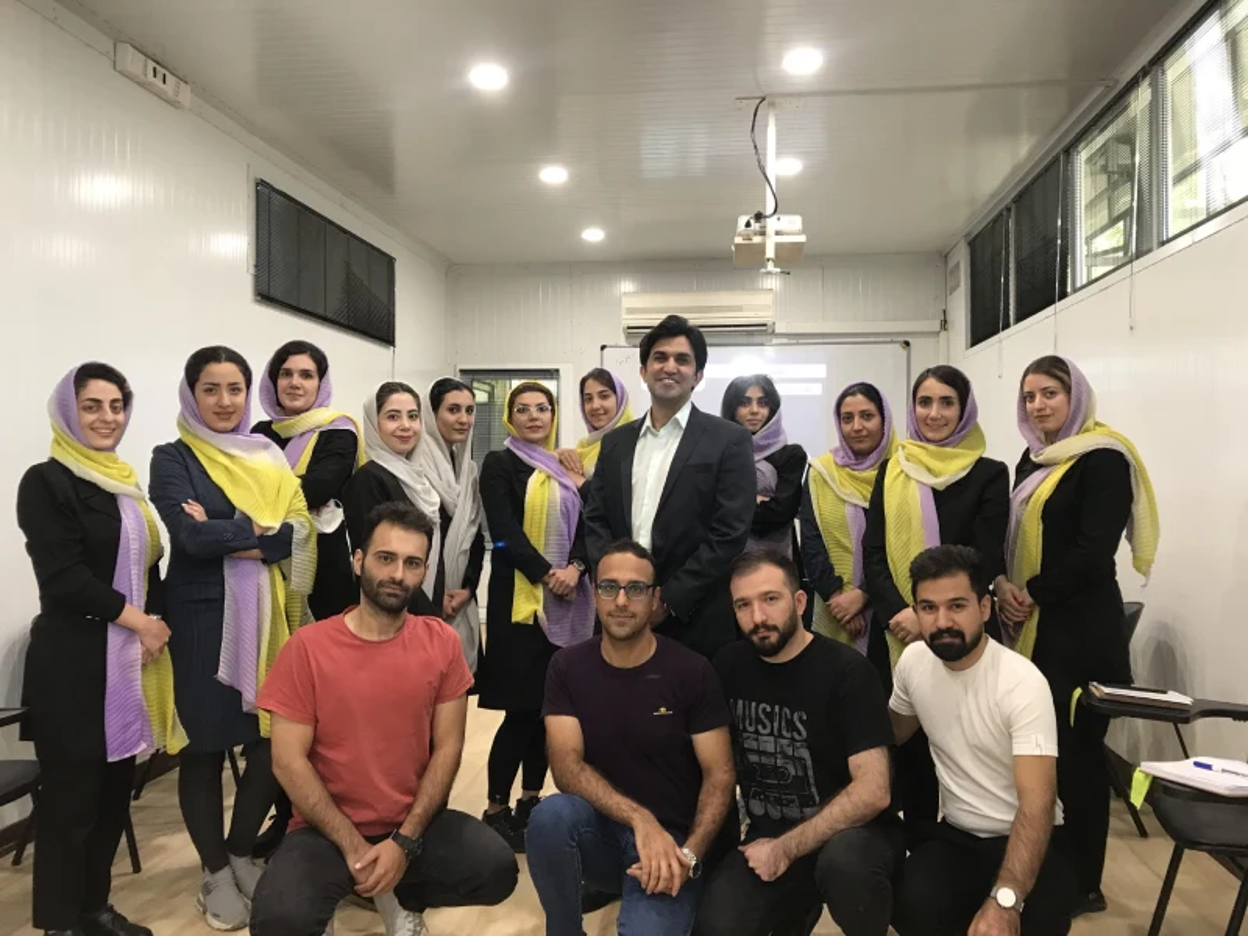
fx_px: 1009
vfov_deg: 49.7
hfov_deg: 63.4
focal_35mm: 28
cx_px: 624
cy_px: 468
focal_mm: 3.99
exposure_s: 1/30
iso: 32
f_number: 1.8
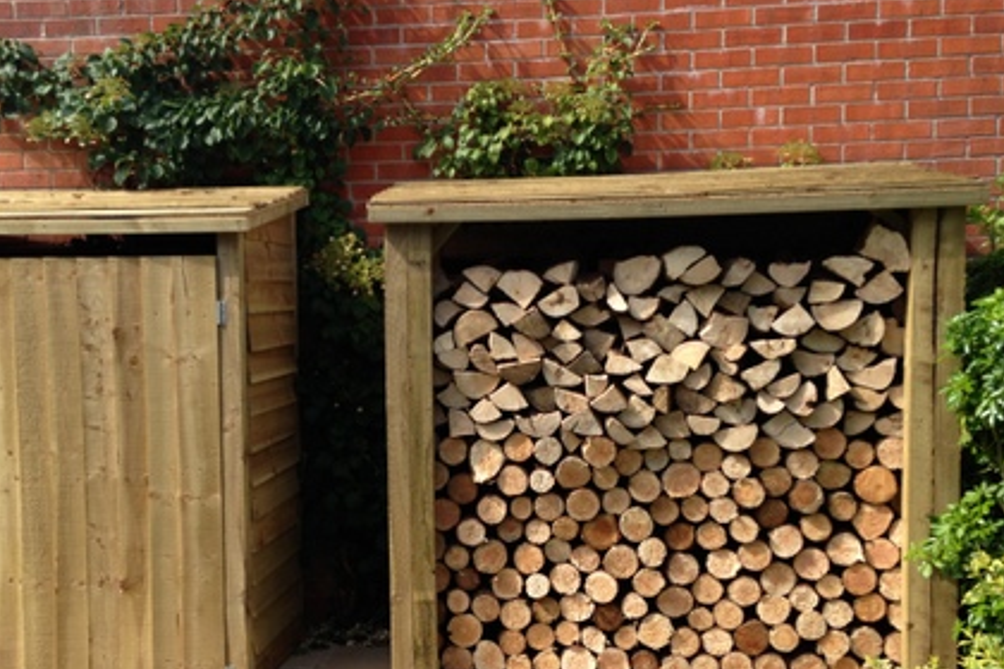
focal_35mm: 49
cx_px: 402
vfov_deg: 27.5
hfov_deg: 40.2
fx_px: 1366
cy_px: 409
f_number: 2.4
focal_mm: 4.13
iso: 50
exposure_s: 1/602
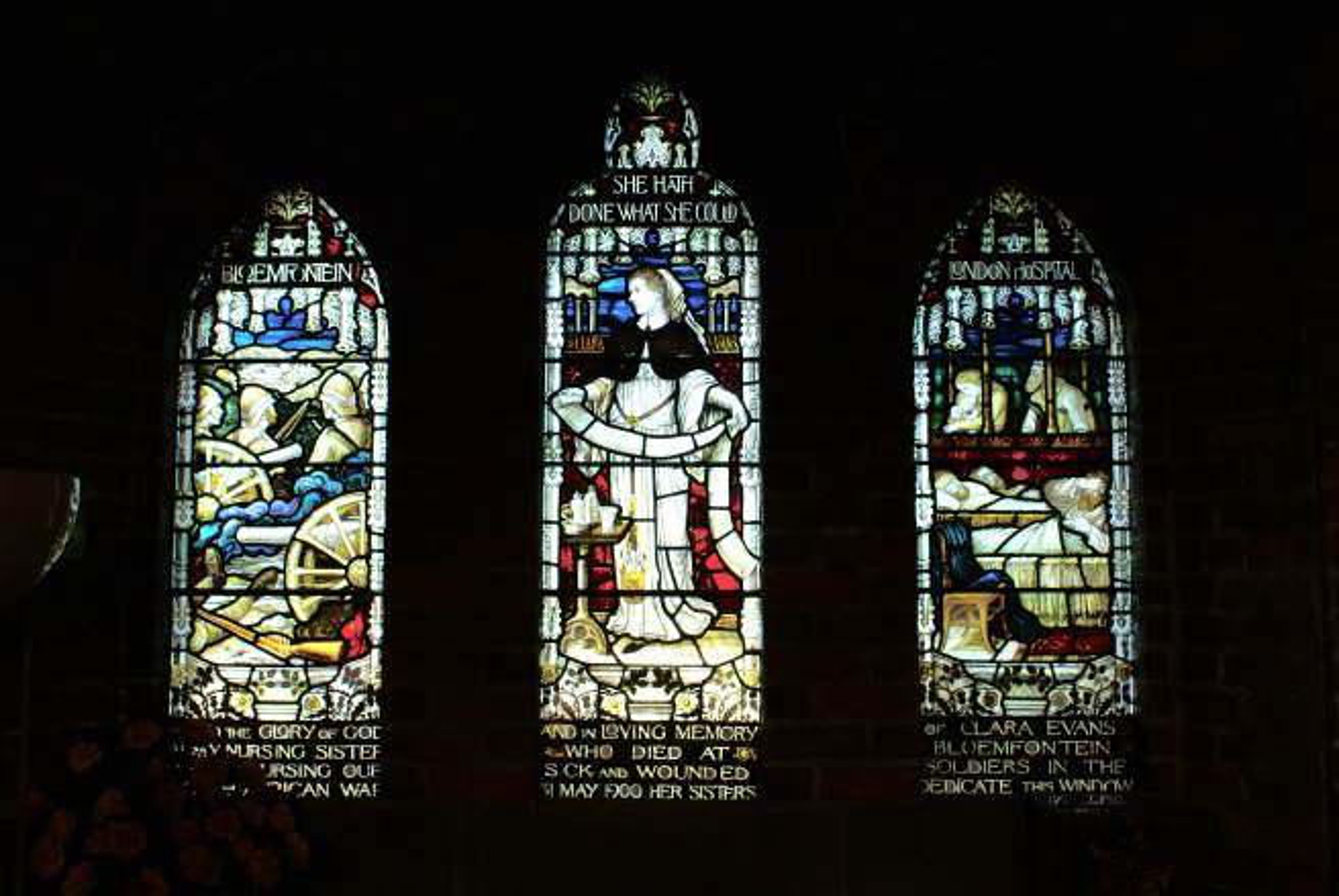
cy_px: 448
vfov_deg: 32.0
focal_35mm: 42
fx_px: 1564
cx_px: 670
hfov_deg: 46.4
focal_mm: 28
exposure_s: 1/10
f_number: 4.5
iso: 400
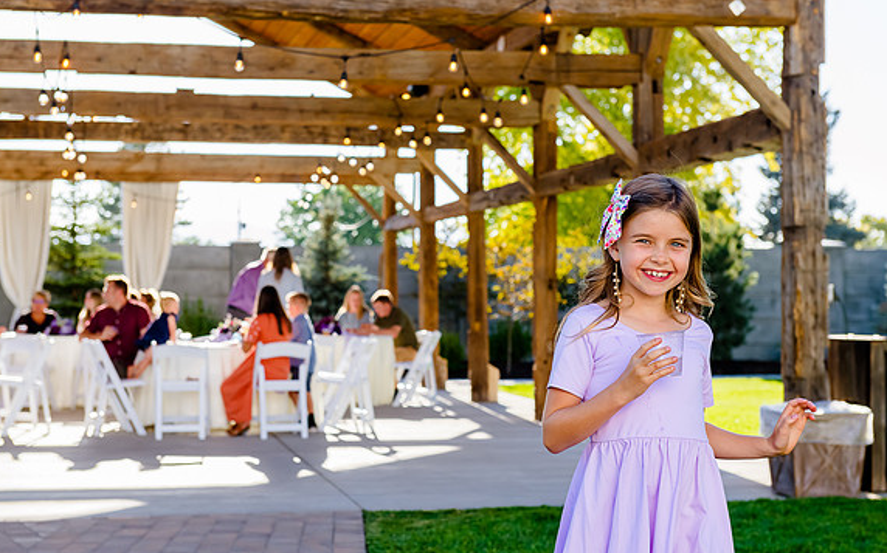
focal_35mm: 73
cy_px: 286
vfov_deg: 17.8
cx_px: 439
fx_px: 1764
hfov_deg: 28.2
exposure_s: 1/500
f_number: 6.3
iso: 400
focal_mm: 70
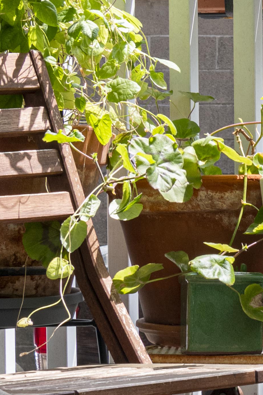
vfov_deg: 10.7
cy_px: 84
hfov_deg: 6.8
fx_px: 2104
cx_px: 577
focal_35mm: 192
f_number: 9
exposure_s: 1/125
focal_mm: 32
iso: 200
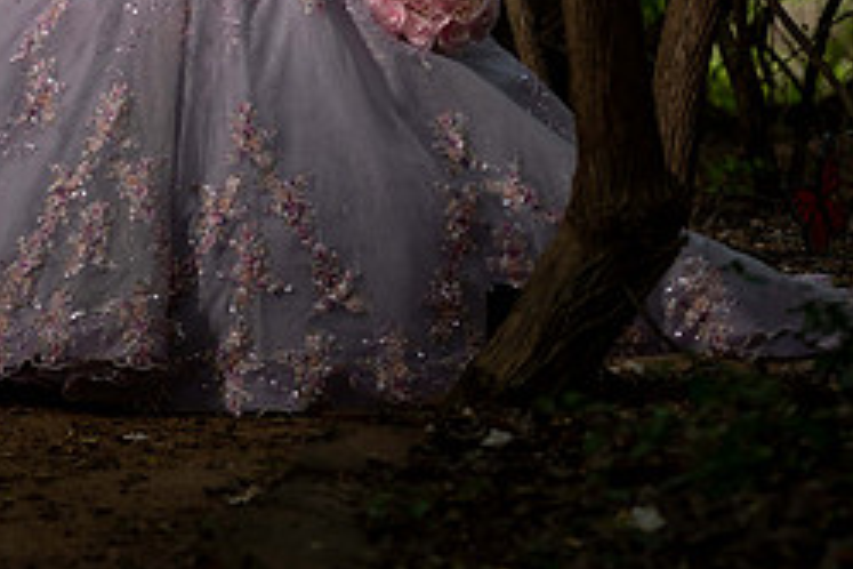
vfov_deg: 6.9
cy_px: -70
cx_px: 154
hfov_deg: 10.4
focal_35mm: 198
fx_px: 4691
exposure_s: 1/800
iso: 160
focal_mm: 85
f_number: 2.8
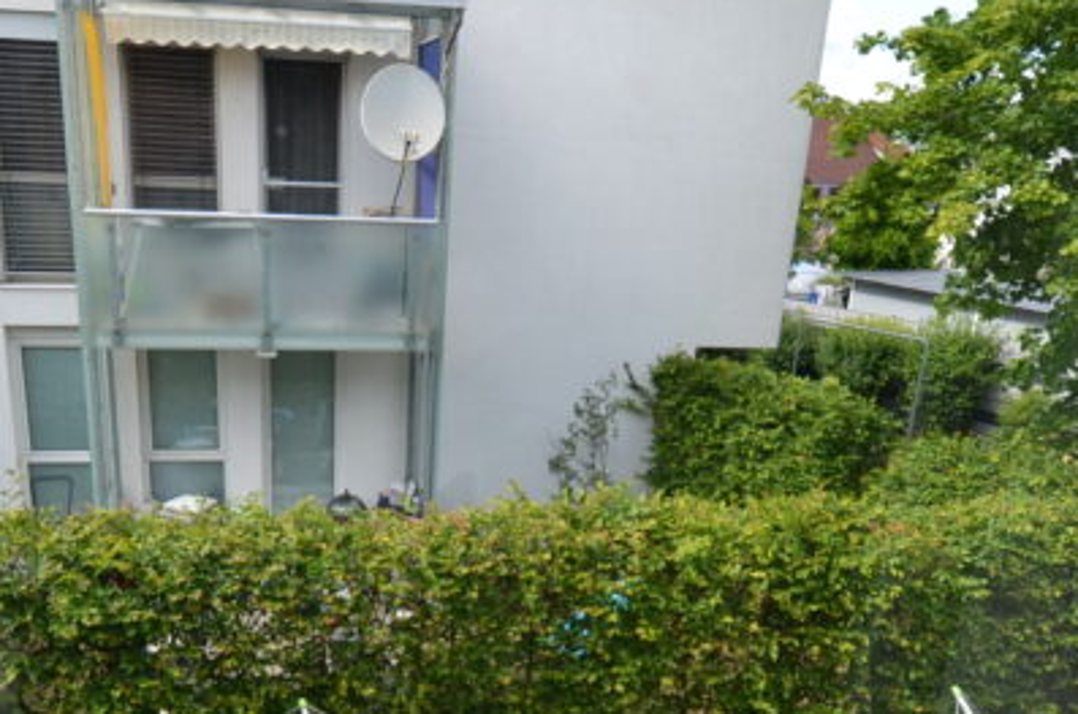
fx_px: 1016
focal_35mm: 34
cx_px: 440
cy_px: 559
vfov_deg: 37.5
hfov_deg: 55.5
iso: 200
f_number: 7.1
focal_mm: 10
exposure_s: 1/200
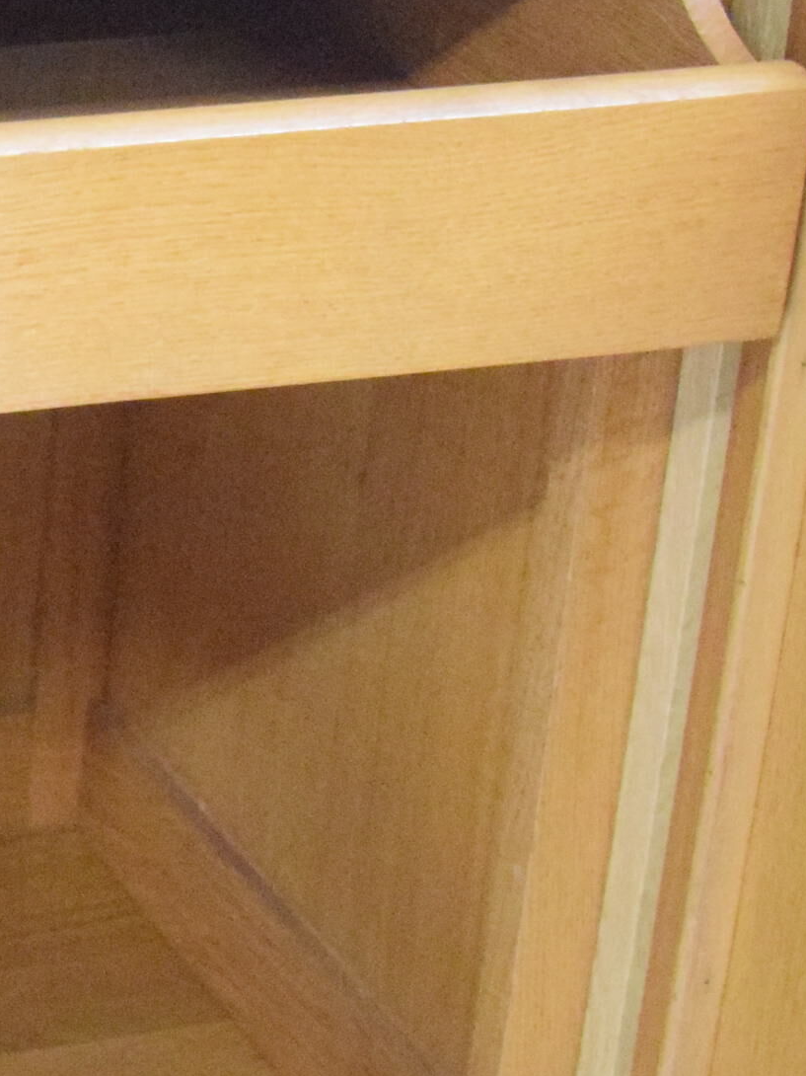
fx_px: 3882
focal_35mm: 125
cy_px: 593
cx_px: -784
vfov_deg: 15.8
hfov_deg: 10.9
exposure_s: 1/60
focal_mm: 21
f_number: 3.8
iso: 6400
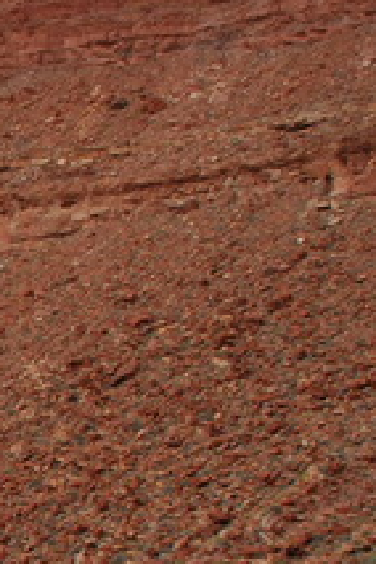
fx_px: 1943
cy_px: 451
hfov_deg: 9.9
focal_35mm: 124
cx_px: -471
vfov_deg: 16.4
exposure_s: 1/250
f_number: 8
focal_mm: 22
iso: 100
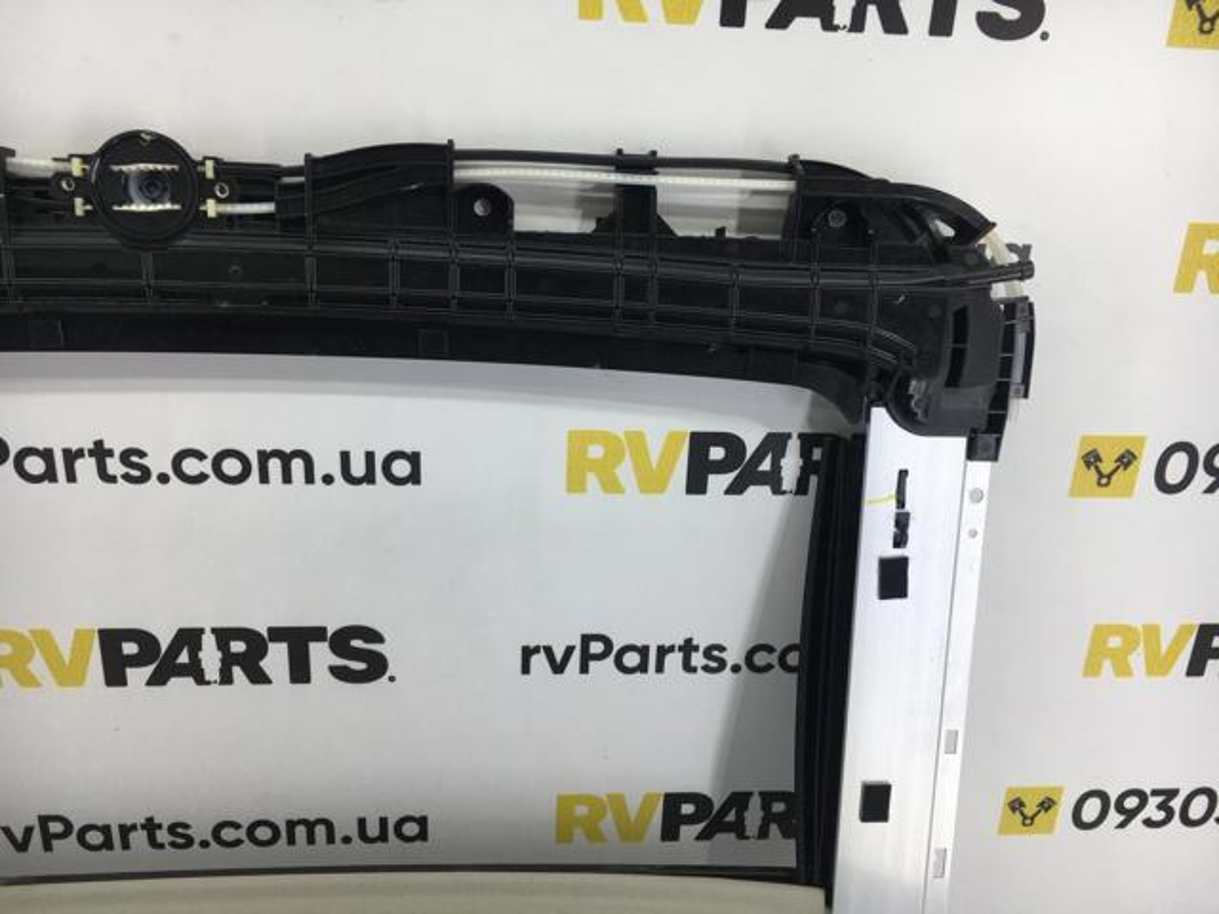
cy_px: 457
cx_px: 610
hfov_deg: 61.7
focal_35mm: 29
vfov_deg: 48.2
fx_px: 1021
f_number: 2.2
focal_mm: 4.15
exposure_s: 1/100
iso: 40
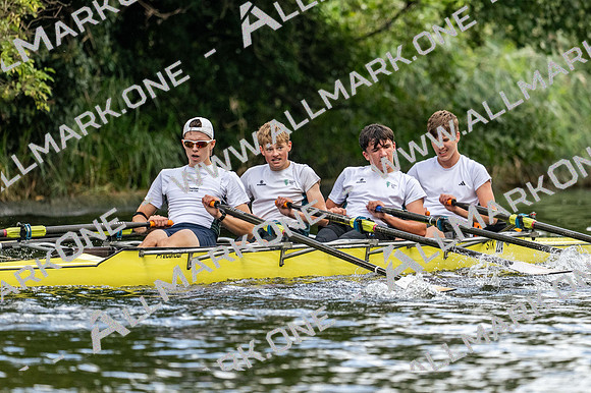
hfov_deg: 3.4
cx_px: 296
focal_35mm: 600
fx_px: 9846
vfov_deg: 2.3
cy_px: 196
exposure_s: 1/2500
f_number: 4.5
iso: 1250
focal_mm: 400
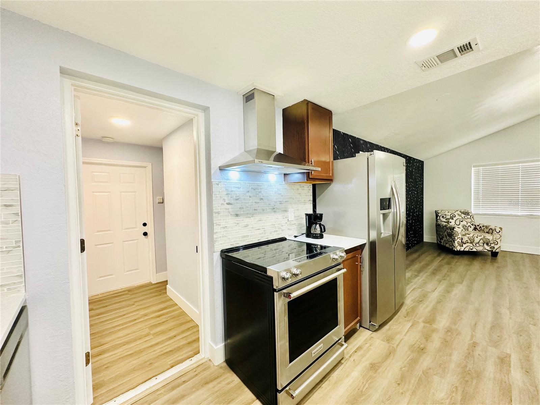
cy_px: 202
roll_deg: +0.7
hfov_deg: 102.1
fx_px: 218
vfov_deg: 85.7
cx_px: 270
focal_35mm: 14
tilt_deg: -1.5
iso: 160
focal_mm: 2.22
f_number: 2.2
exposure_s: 1/60
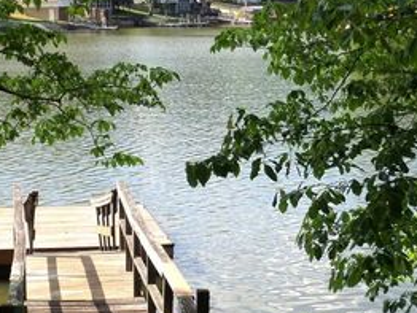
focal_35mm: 101
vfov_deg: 14.7
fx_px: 1218
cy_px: 149
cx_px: 124
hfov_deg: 19.3
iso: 100
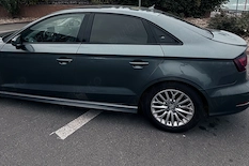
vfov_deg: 48.8
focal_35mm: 25
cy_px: 37
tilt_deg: -13.3
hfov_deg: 71.1
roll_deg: -3.0
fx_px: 173
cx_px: 105
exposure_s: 1/121
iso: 64
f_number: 2.2
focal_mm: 2.22
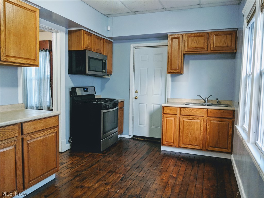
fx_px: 206
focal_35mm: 27
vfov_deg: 51.4
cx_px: 132
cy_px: 99
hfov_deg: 65.3
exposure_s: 1/60
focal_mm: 4.44
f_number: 1.8
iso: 400
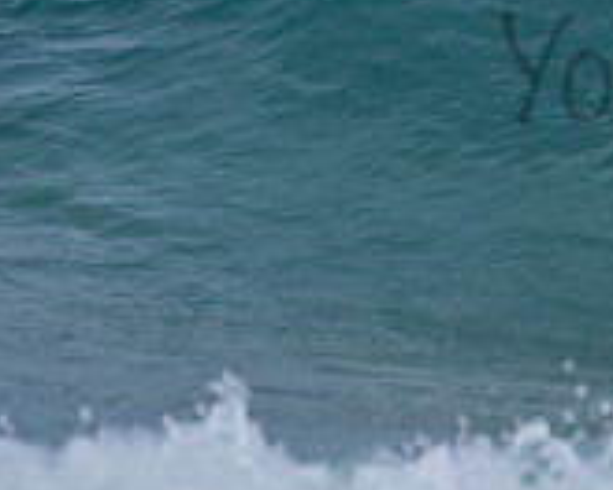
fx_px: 36611
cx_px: 1127
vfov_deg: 0.8
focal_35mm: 2018
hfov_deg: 1.0
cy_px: -123
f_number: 5.6
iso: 180
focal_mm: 500
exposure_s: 1/2000
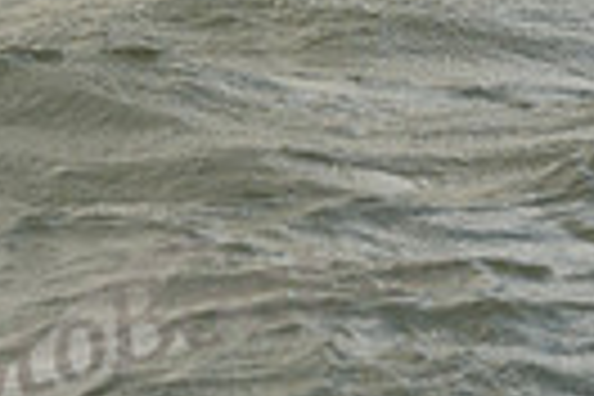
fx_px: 5065
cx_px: 693
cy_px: -425
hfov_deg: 6.7
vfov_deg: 4.4
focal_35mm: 307
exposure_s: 1/800
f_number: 7.1
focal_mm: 70
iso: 250
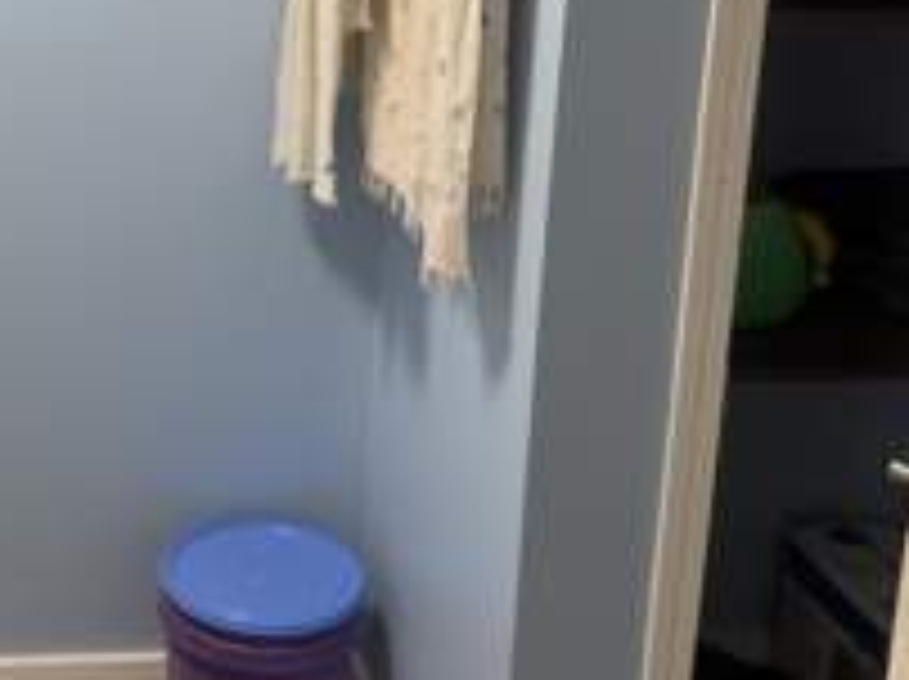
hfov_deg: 33.0
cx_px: 194
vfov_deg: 24.8
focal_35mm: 57
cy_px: 56
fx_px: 1495
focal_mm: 6.76
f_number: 1.78
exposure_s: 1/60
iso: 125
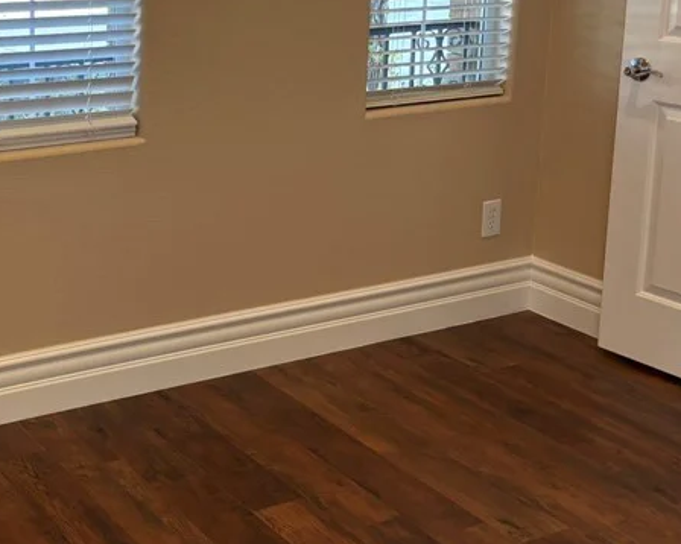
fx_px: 1168
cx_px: 26
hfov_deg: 30.5
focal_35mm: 58
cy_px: 96
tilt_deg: -10.9
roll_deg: +0.1
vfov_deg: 25.7
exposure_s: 1/120
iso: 100
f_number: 1.6
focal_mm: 5.96
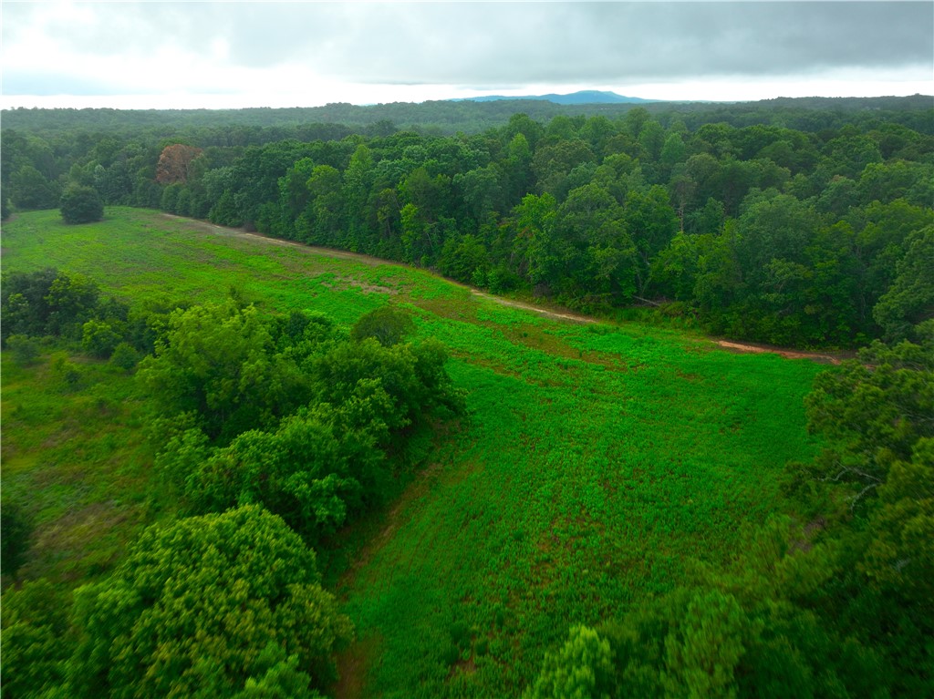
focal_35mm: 24
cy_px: 350
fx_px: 647
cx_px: 467
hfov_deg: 71.6
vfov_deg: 56.8
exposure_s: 1/15
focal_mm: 12.29
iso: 120
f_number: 2.8
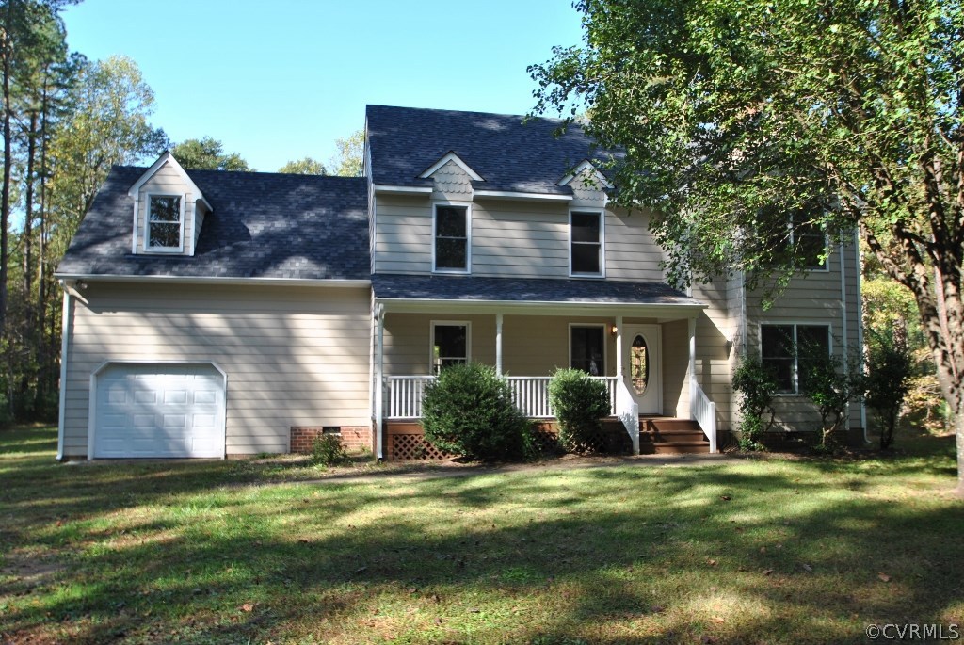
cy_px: 322
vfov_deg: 50.5
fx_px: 683
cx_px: 482
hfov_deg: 70.4
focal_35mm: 26
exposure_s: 1/125
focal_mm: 17
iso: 100
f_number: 5.6
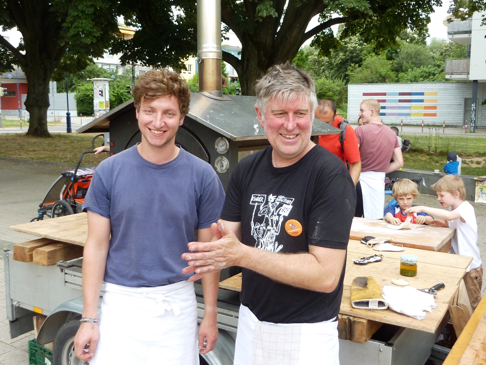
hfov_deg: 51.4
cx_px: 243
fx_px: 505
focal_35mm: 36
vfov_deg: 39.7
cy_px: 182
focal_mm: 5
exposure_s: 1/125
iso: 80
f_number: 3.4
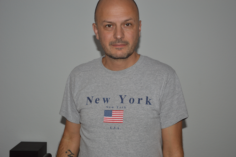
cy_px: 78
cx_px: 118
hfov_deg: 37.9
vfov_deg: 25.7
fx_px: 344
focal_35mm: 52
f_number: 4.5
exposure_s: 1/100
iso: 200
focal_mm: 35
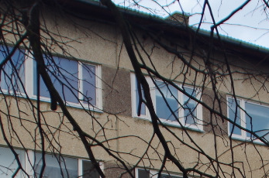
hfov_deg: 16.0
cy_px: 300
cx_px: 227
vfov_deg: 10.2
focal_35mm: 127
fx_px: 947
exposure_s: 1/125
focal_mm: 18
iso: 100
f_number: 3.5
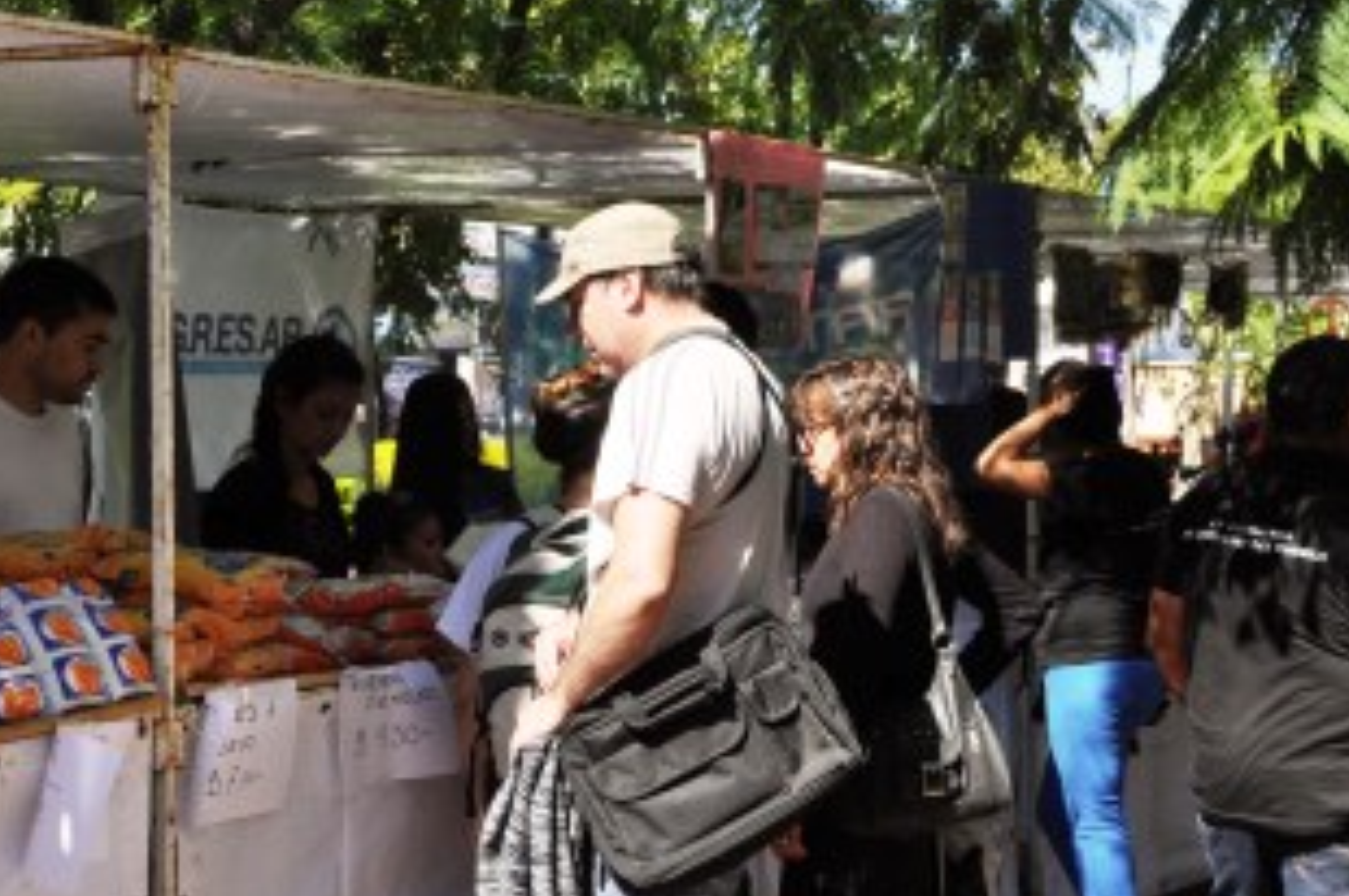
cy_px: 452
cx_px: 527
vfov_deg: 15.0
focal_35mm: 91
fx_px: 3406
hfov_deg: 22.4
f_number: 14
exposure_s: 1/250
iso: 400
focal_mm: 42
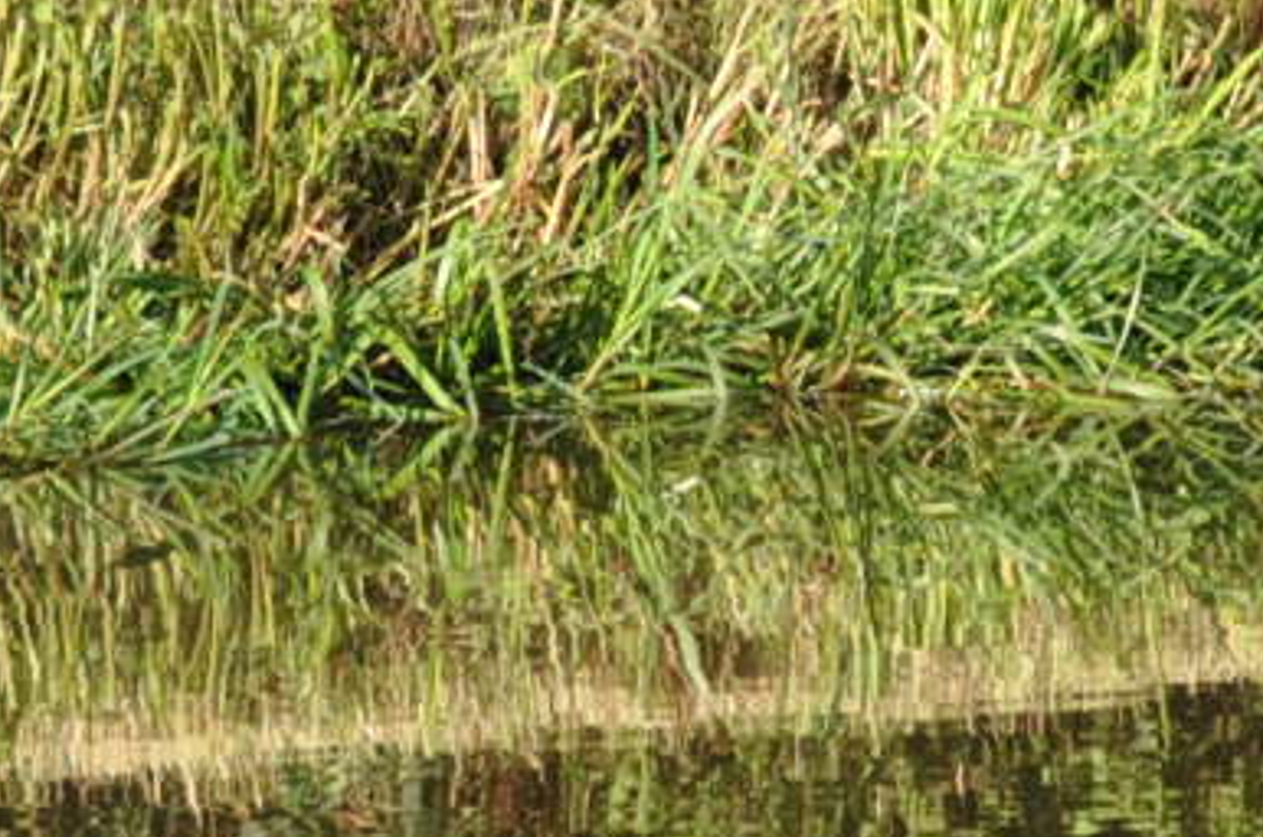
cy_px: -1363
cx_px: 2680
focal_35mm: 500
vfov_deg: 2.7
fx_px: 17512
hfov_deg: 4.1
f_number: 7.1
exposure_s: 1/200
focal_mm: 60
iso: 200
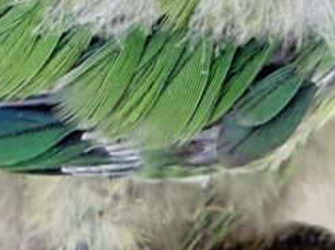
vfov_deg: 5.8
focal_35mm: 251
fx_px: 2426
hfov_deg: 7.9
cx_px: 163
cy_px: -243
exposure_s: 1/50
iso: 100
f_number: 1.6
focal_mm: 5.96
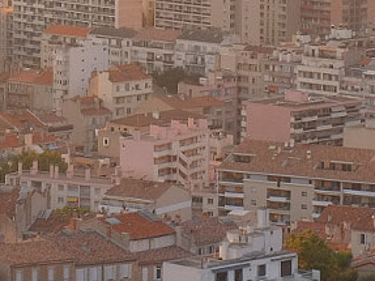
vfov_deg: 5.2
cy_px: -150
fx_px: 3075
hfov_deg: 7.0
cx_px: 98
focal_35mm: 284
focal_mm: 35
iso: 640
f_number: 8
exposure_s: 1/125
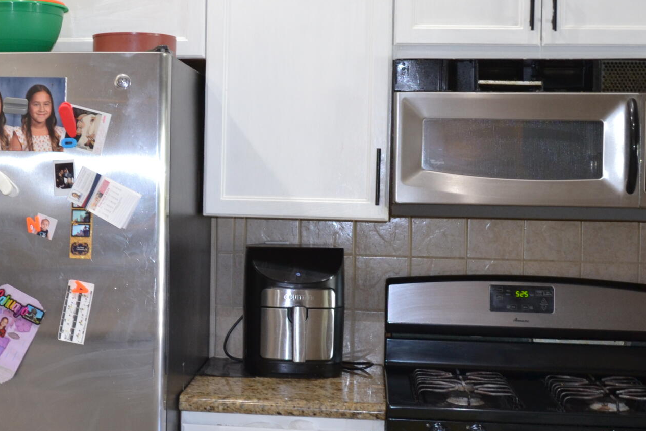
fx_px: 1148
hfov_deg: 30.7
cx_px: 138
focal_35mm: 64
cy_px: 206
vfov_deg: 21.2
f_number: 3.5
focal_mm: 18
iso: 400
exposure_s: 1/30
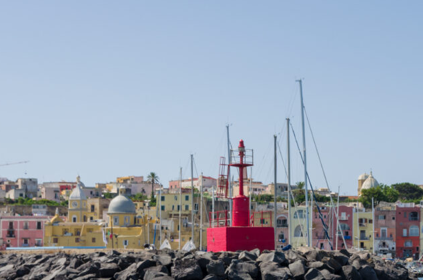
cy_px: 225
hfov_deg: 22.0
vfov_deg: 14.7
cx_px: 306
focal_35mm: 92
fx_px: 1079
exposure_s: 1/320
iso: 100
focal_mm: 38
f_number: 10
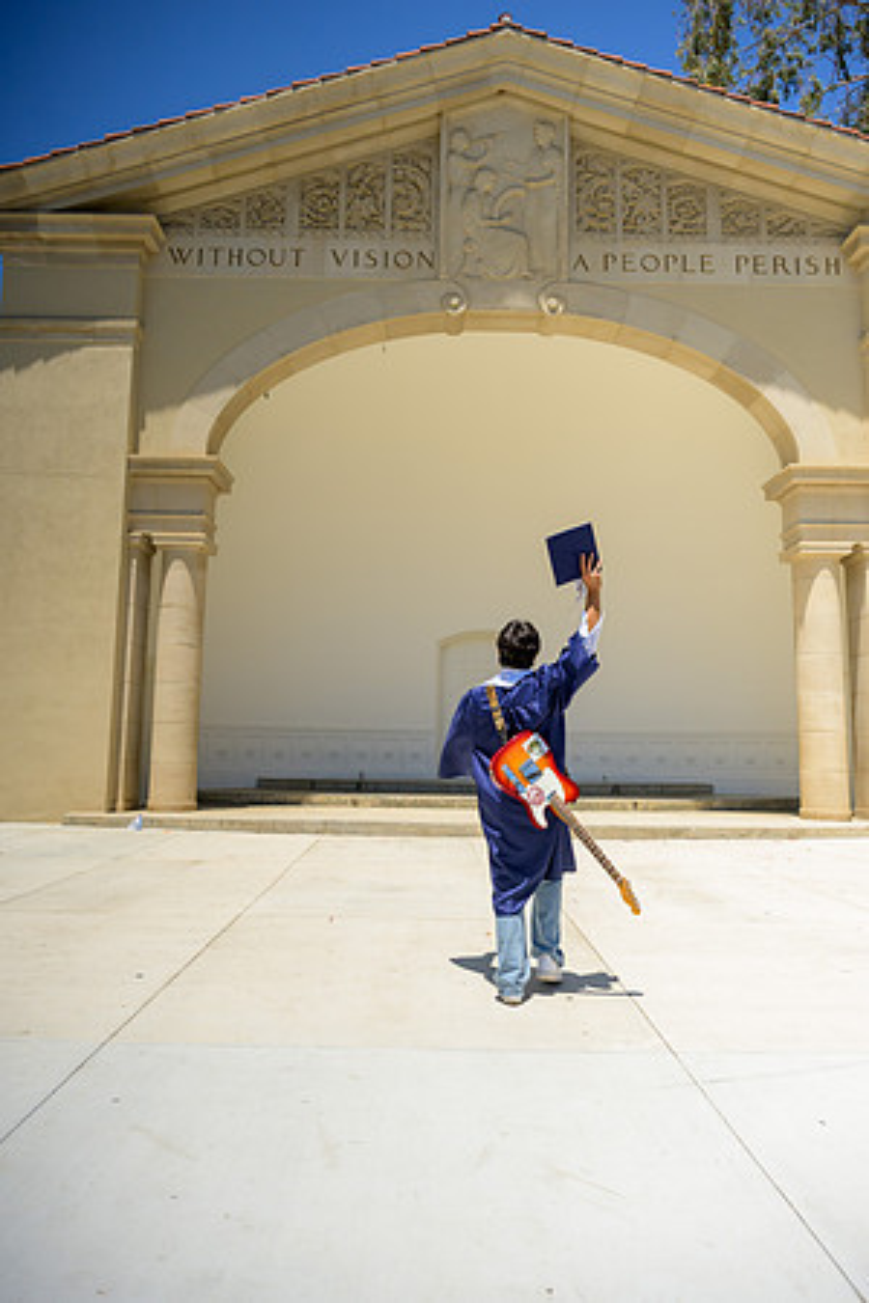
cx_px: 434
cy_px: 652
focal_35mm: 24
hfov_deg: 53.1
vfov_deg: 73.7
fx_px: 869
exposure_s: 1/8000
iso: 800
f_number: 4
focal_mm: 24
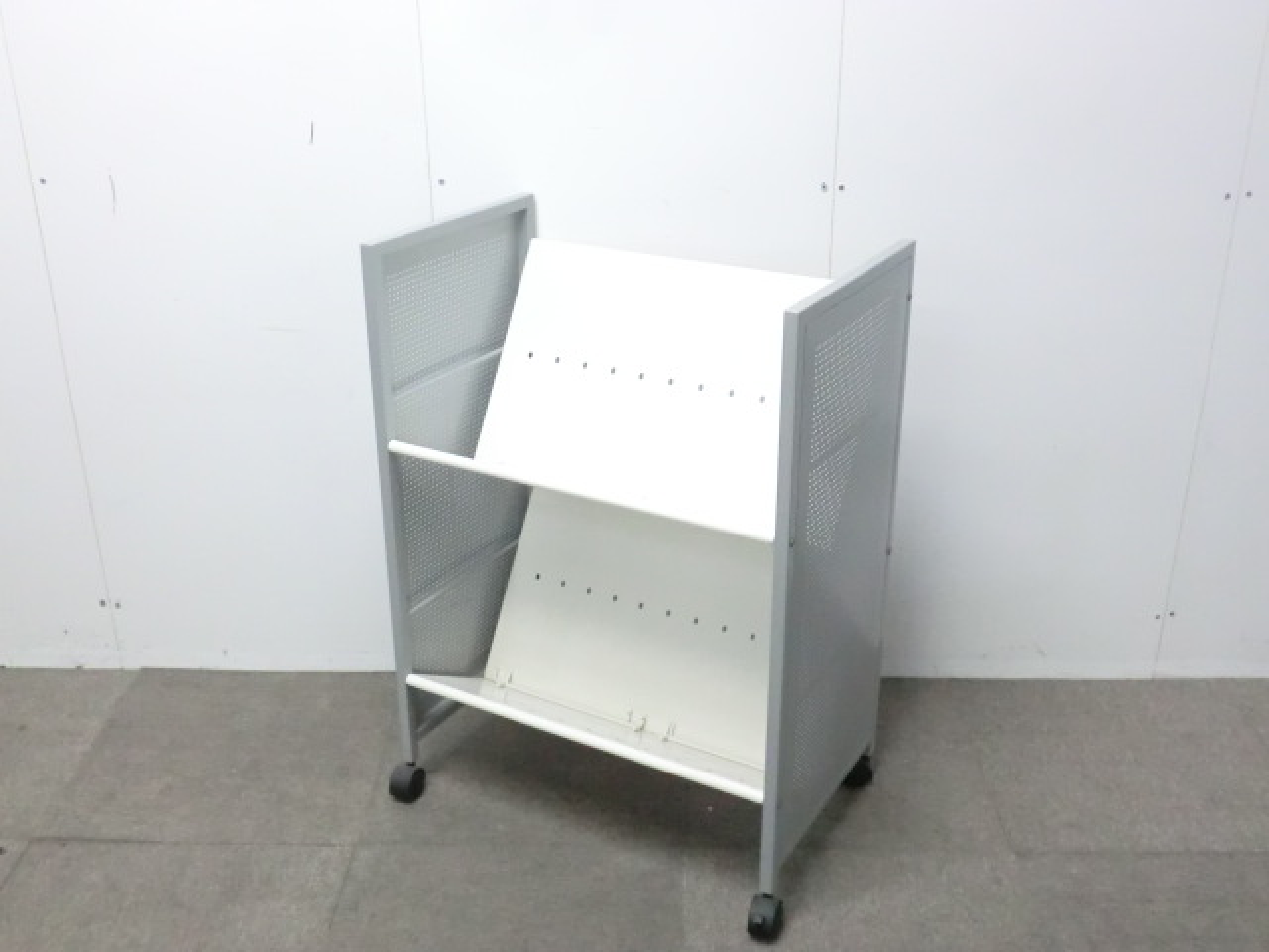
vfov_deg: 37.7
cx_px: 634
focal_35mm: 38
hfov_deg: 49.0
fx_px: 1393
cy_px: 476
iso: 800
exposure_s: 1/40
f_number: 3.9
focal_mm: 6.9
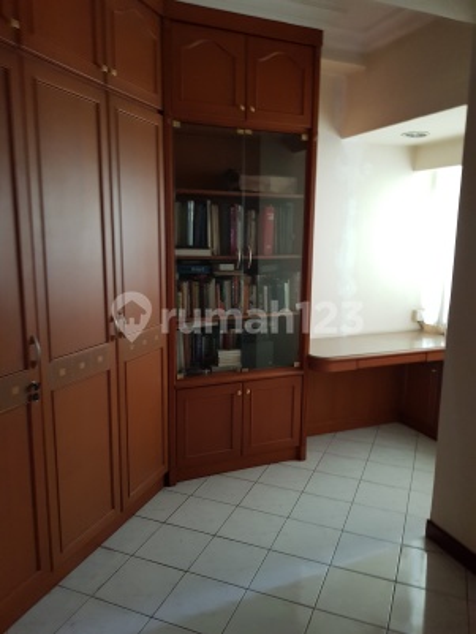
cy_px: 317
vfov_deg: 67.3
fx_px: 476
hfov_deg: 53.1
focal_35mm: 26
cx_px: 238
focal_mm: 4.3
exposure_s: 1/10
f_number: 1.7
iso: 250
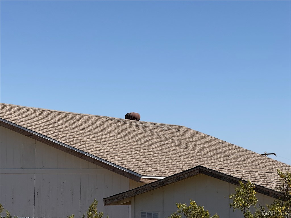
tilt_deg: +5.2
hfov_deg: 16.4
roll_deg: -1.3
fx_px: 1009
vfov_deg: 12.3
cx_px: 146
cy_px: 109
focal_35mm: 120
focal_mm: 15.66
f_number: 2.8
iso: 50
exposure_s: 1/2358
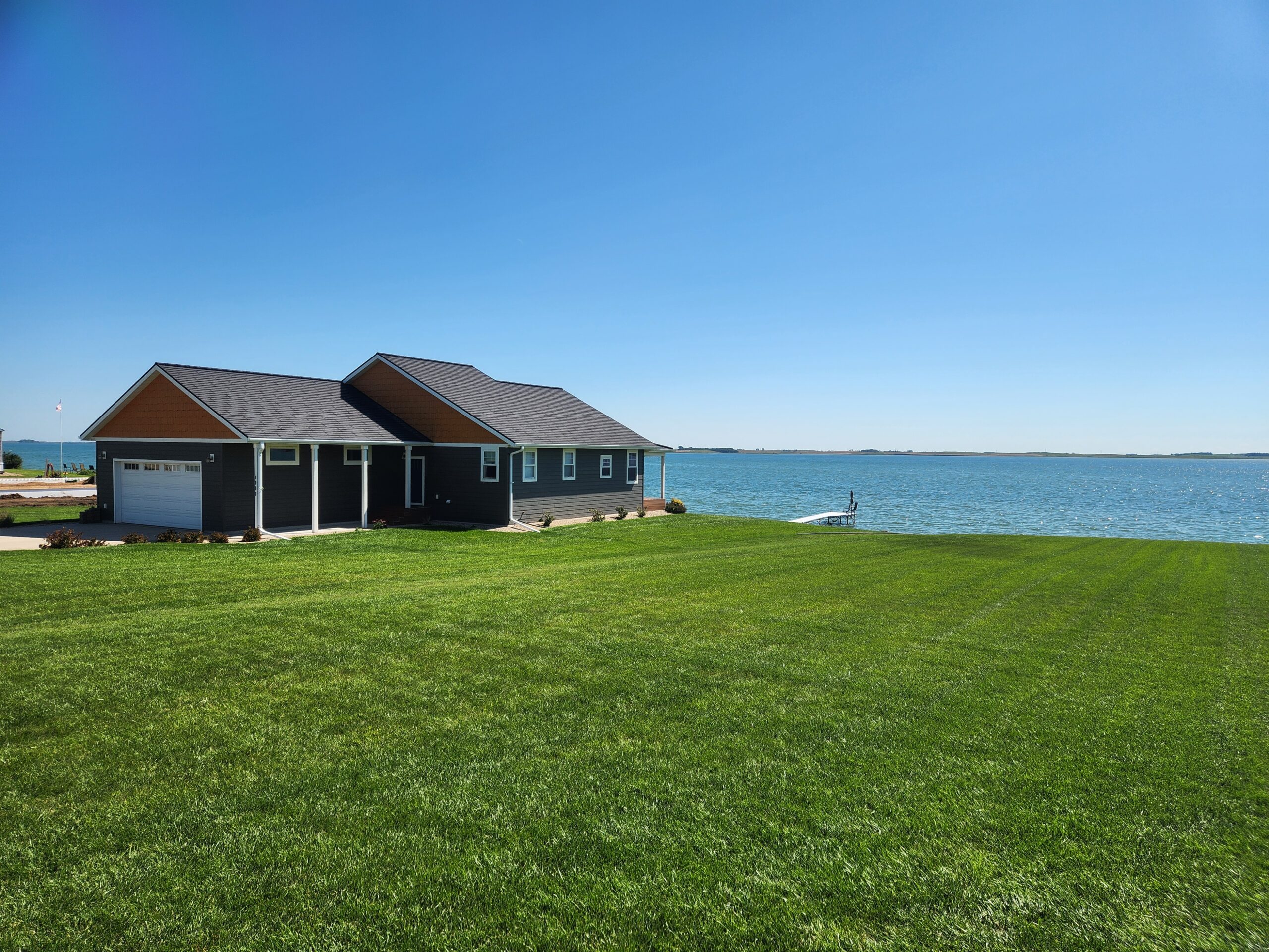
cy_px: 476
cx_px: 634
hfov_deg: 73.9
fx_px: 843
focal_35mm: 23
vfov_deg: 58.9
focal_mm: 5.4
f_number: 1.8
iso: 20
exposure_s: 1/2359
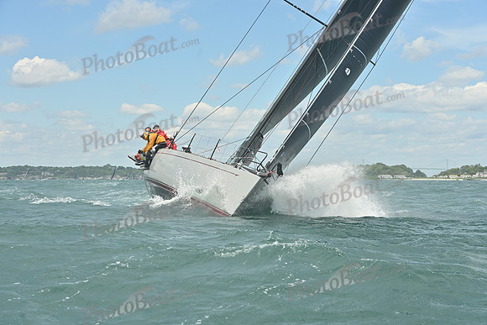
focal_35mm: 86
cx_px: 244
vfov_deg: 15.9
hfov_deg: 23.6
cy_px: 162
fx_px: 1164
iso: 250
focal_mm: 86
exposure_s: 1/1250
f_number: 7.1
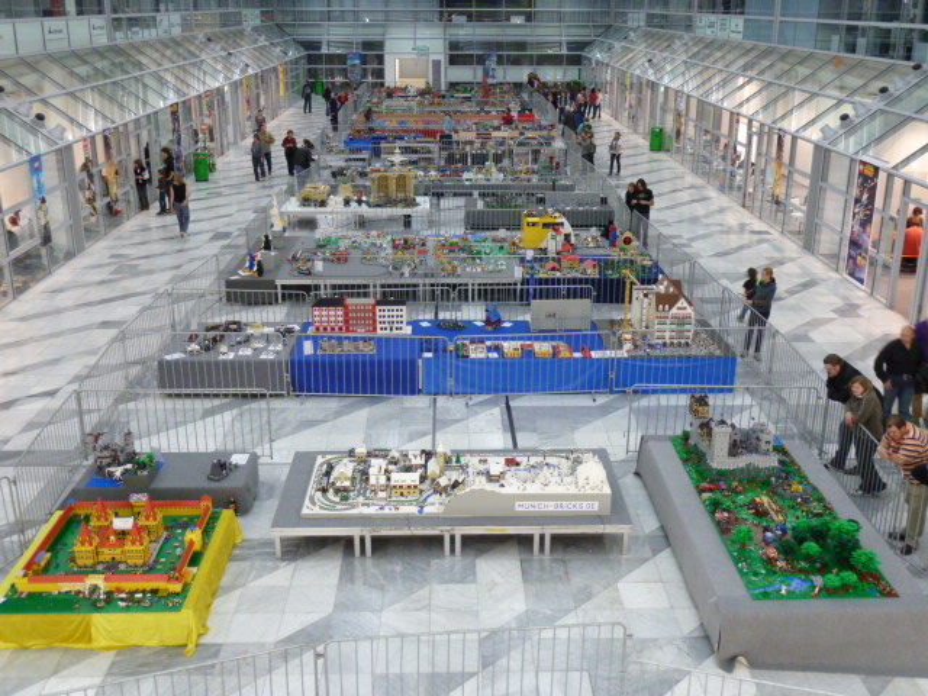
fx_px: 992
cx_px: 464
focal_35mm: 37
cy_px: 348
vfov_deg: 38.7
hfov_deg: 50.1
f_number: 3.6
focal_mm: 6.1
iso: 400
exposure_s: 1/13
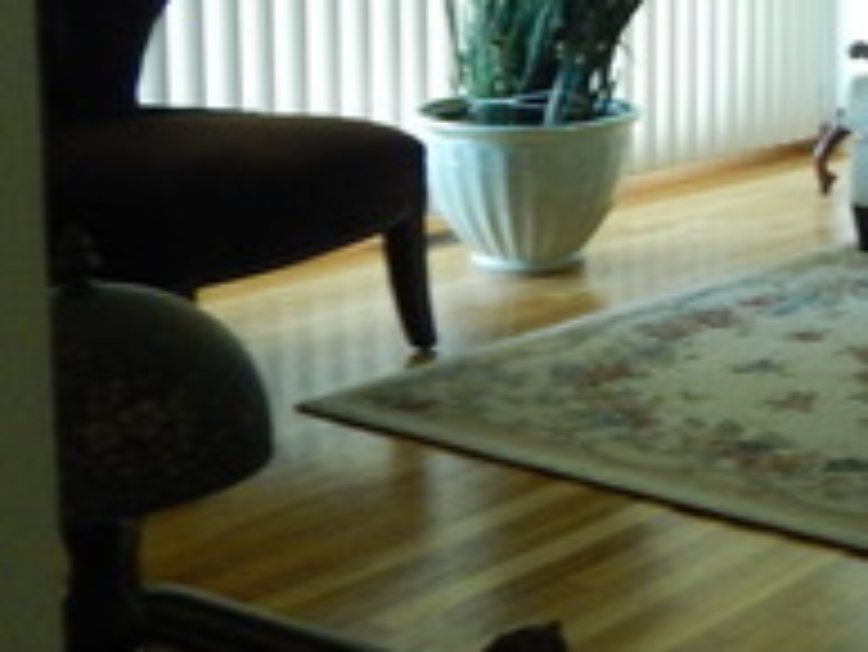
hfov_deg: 21.5
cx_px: 1372
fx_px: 1832
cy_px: 99
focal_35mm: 73
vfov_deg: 19.9
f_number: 3
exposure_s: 1/15
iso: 400
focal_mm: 4
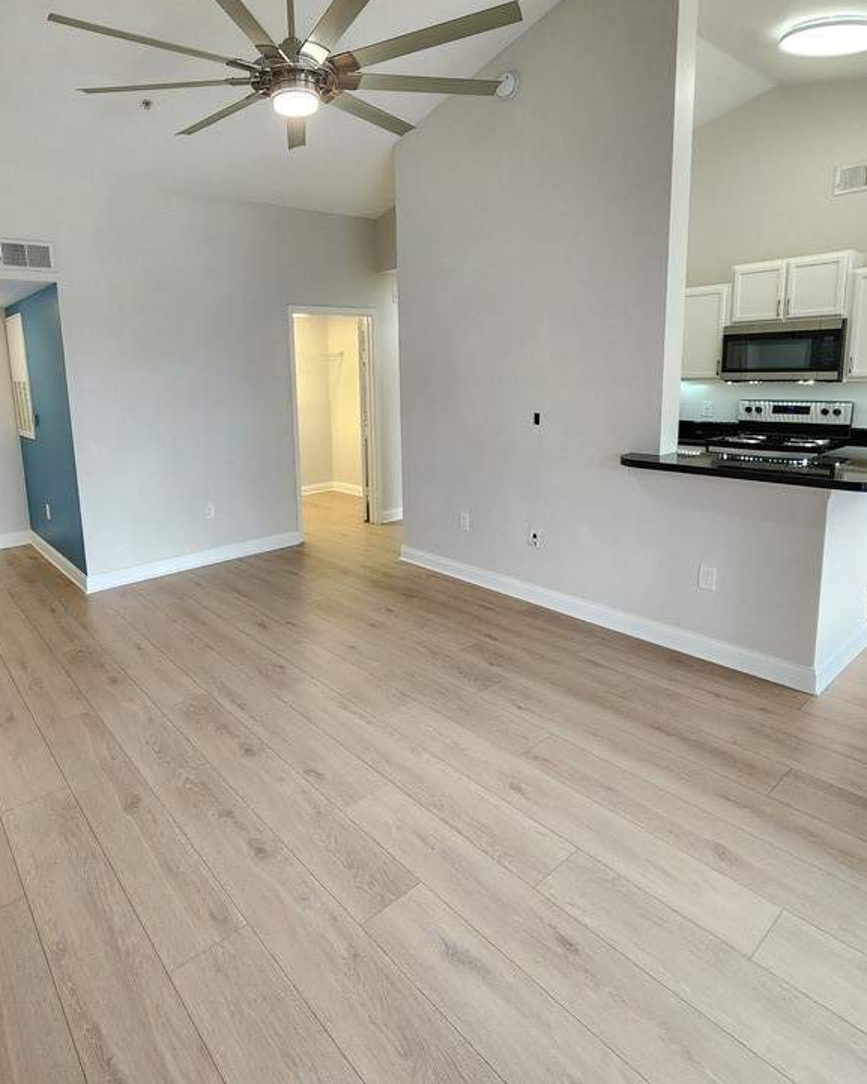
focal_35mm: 18
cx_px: 355
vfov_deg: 85.9
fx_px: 578
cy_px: 471
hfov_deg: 73.1
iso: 200
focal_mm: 2.2
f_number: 2.2
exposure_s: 1/60
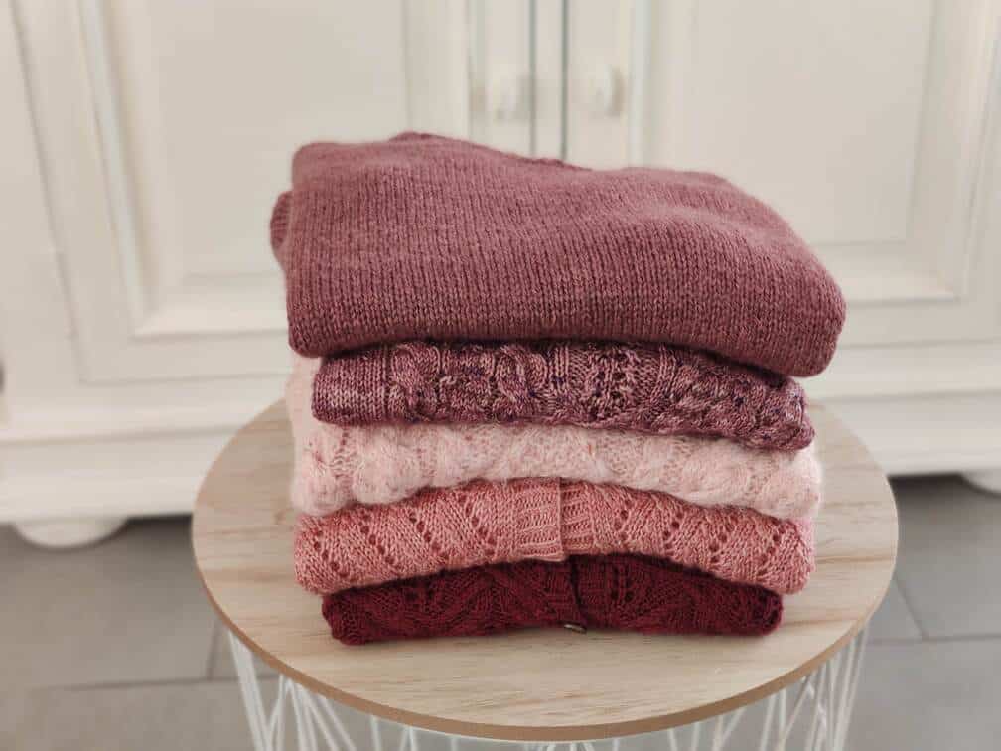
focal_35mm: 41
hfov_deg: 45.8
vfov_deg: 35.1
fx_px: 1186
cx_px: 500
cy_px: 376
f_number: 2
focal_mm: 8.16
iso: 511
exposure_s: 1/100
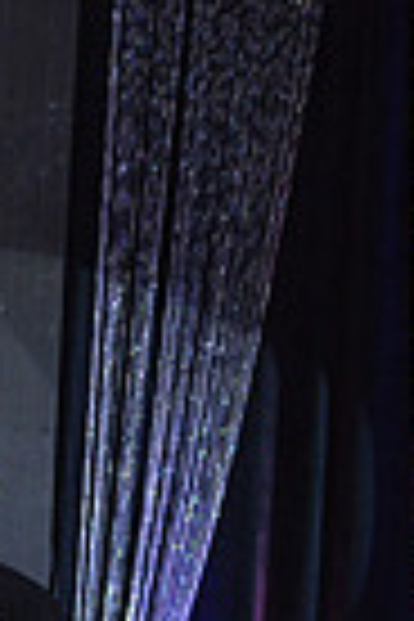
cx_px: -698
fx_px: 3329
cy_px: 790
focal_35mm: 193
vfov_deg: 10.4
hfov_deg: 6.6
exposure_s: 1/250
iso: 2000
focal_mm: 46
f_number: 5
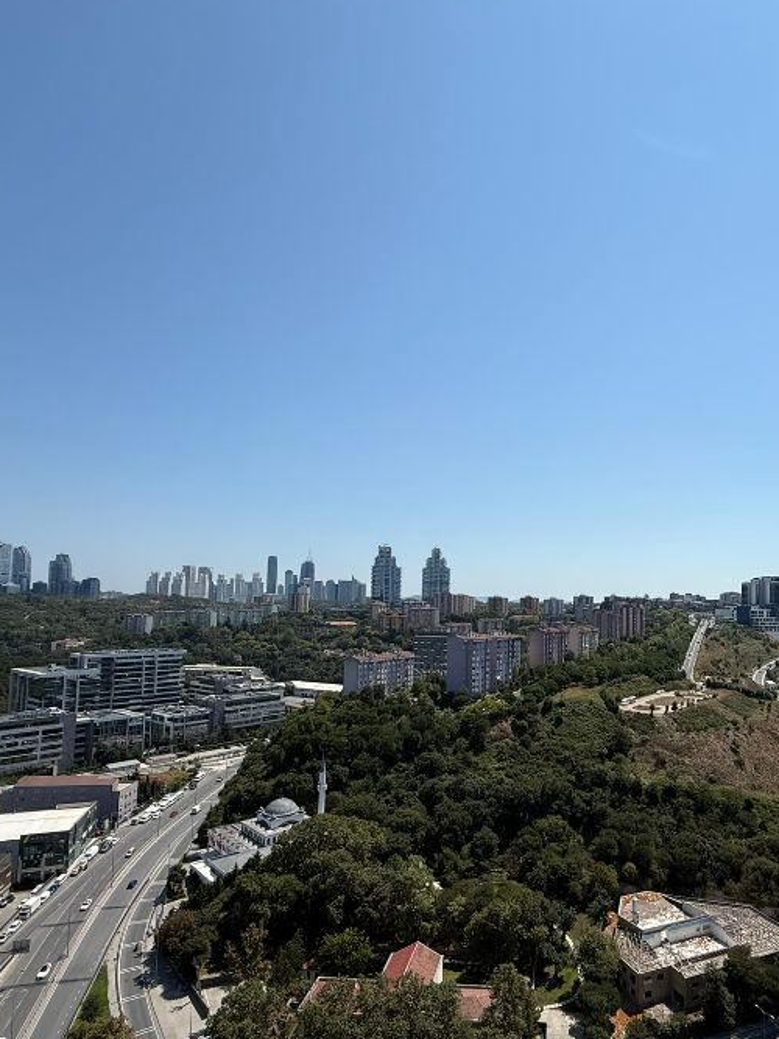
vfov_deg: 78.8
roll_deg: -0.7
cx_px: 525
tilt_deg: +4.0
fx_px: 630
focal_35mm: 21
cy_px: 564
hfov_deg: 61.7
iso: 50
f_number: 2.2
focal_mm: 2.22
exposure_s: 1/3891
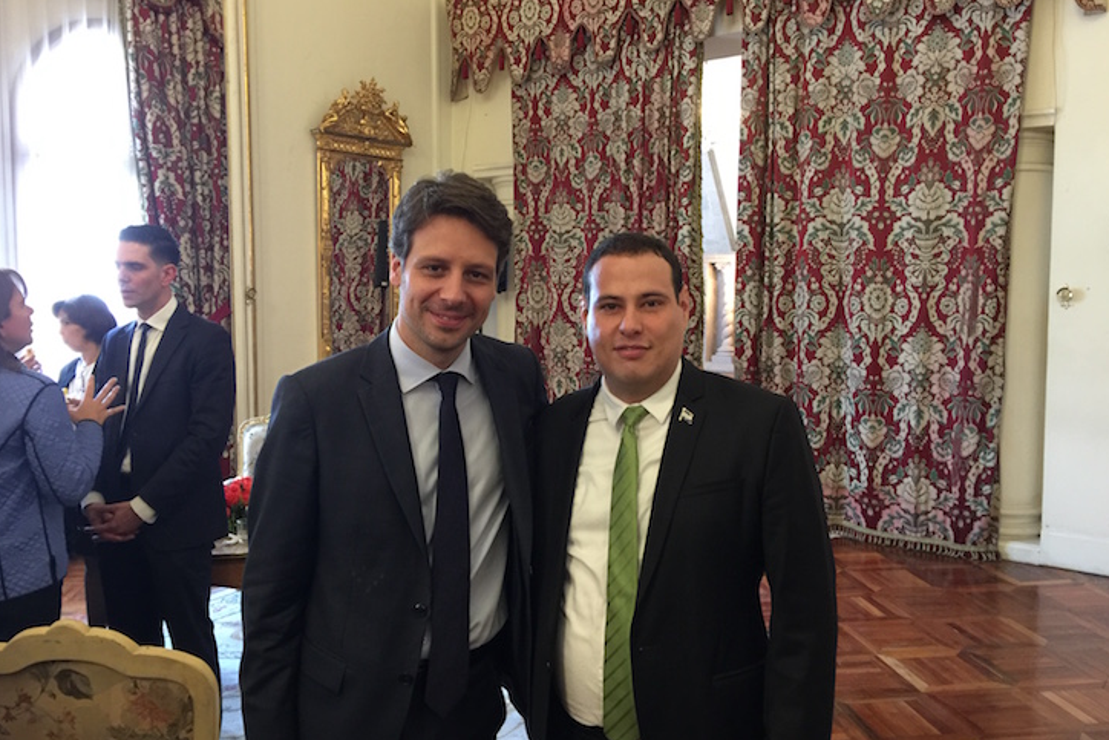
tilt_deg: -3.4
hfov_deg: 60.3
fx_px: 955
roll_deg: -1.2
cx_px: 548
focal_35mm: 31
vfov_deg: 42.3
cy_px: 352
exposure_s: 1/8
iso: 125
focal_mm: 4.15
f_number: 2.2
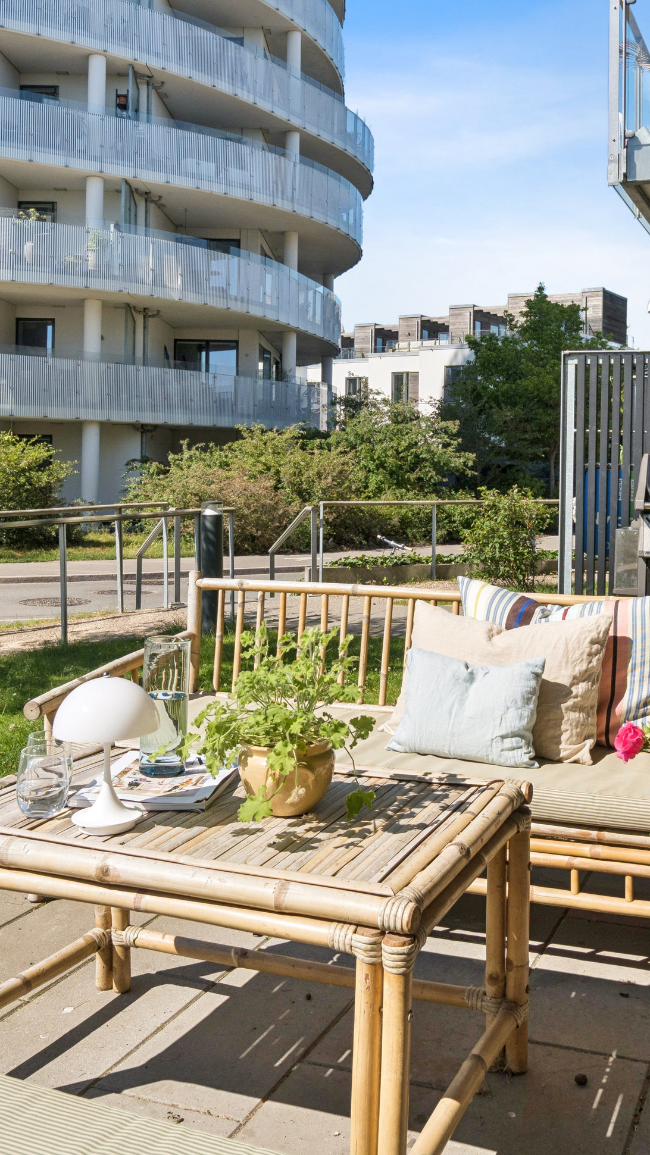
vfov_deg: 58.0
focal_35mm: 34
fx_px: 1042
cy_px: 569
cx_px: 424
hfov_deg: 34.4
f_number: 8
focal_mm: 14
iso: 200
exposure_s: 1/640
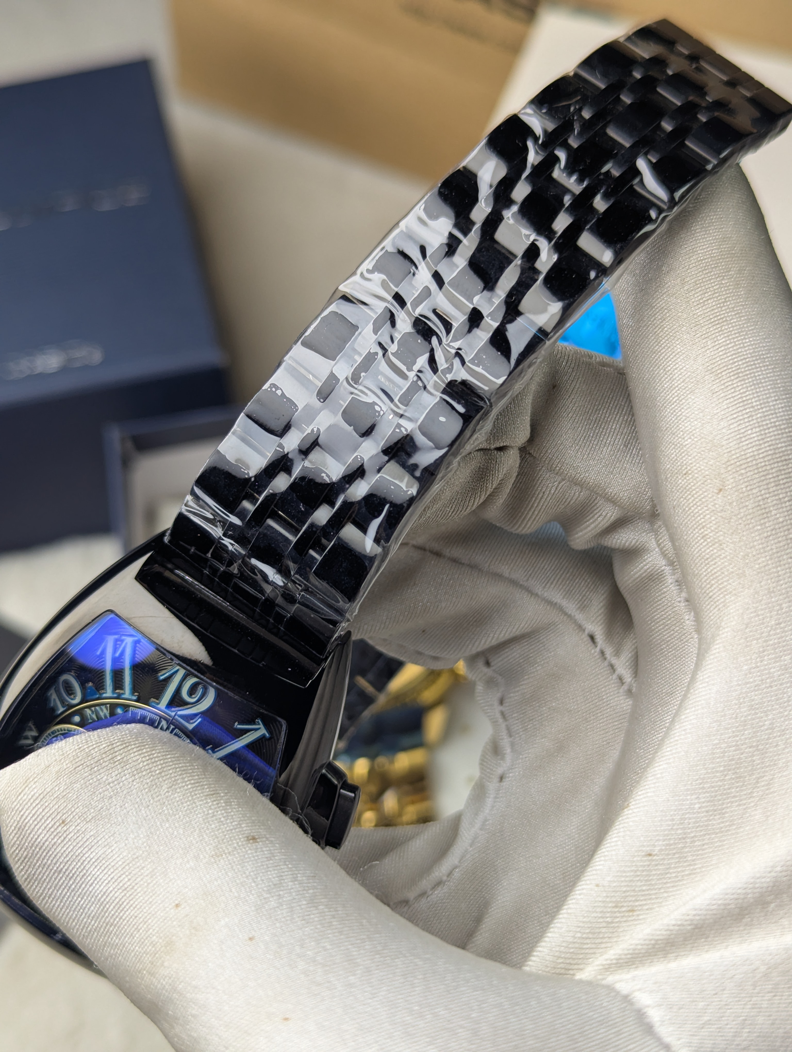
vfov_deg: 39.6
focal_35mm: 48
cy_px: 526
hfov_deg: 30.3
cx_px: 396
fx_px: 1461
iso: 65
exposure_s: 1/223
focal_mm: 6.81
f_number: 1.85
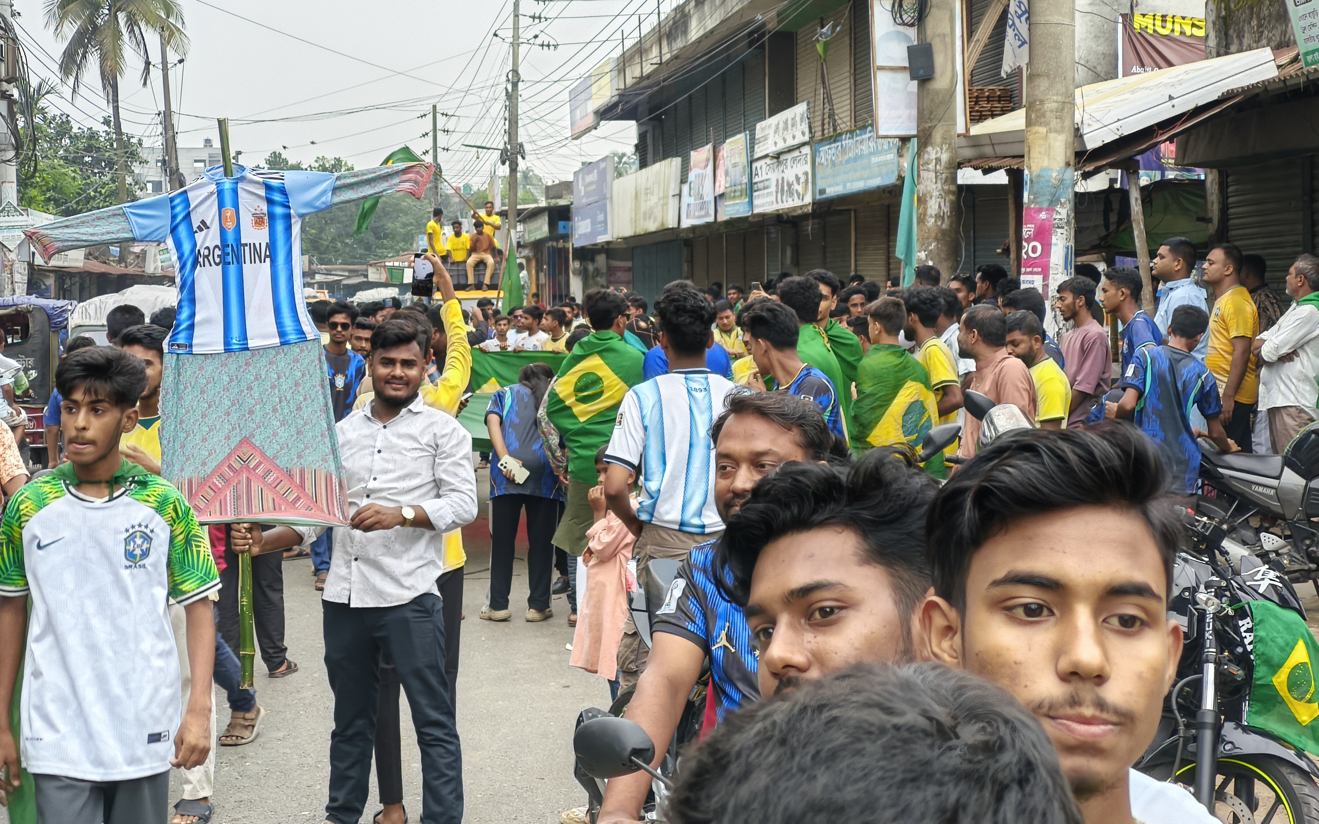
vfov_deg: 21.6
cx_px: 590
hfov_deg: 34.0
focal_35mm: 60
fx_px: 2157
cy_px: 331
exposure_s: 1/100
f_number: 1.85
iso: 106
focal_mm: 7.1
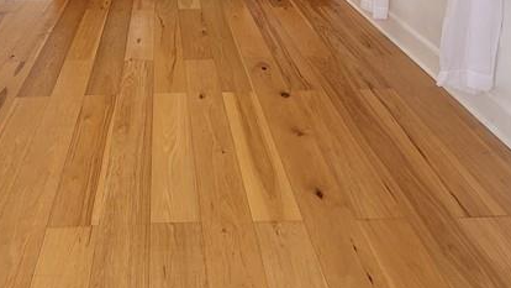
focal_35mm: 35
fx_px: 474
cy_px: -121
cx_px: 163
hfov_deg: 55.2
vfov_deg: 26.4
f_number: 2.2
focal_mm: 1.74
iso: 32
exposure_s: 1/60
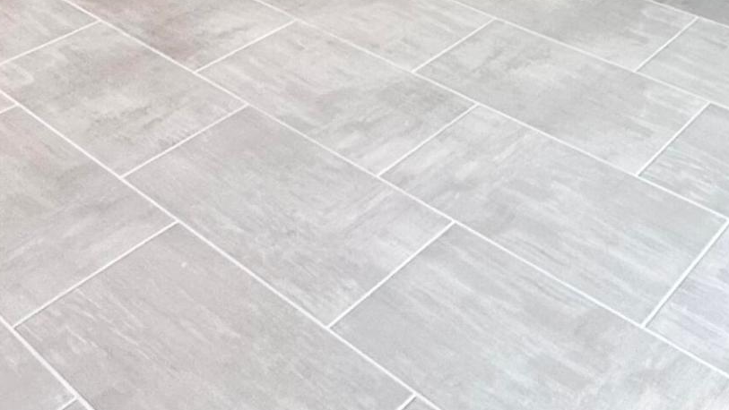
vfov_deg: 16.3
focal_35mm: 54
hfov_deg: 37.6
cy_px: -443
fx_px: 1044
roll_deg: +0.8
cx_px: 538
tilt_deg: -1.8
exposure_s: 1/120
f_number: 2.2
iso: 80
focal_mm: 2.22
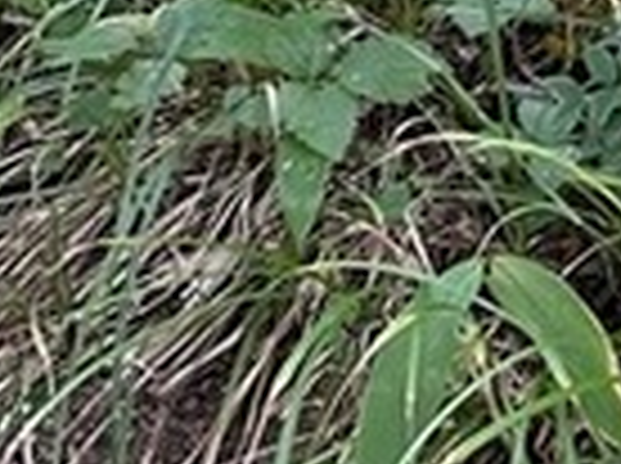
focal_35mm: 193
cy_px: -581
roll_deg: -4.6
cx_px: 1382
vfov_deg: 7.3
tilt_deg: -20.2
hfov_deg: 9.4
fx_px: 3456
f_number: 1.6
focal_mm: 4.2
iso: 125
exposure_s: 1/99
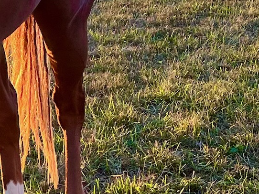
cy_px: 140
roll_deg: -1.5
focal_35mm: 144
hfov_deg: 13.7
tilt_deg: -12.6
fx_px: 1077
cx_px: 110
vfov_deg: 10.3
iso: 40
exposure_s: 1/284
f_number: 1.6
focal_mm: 5.1
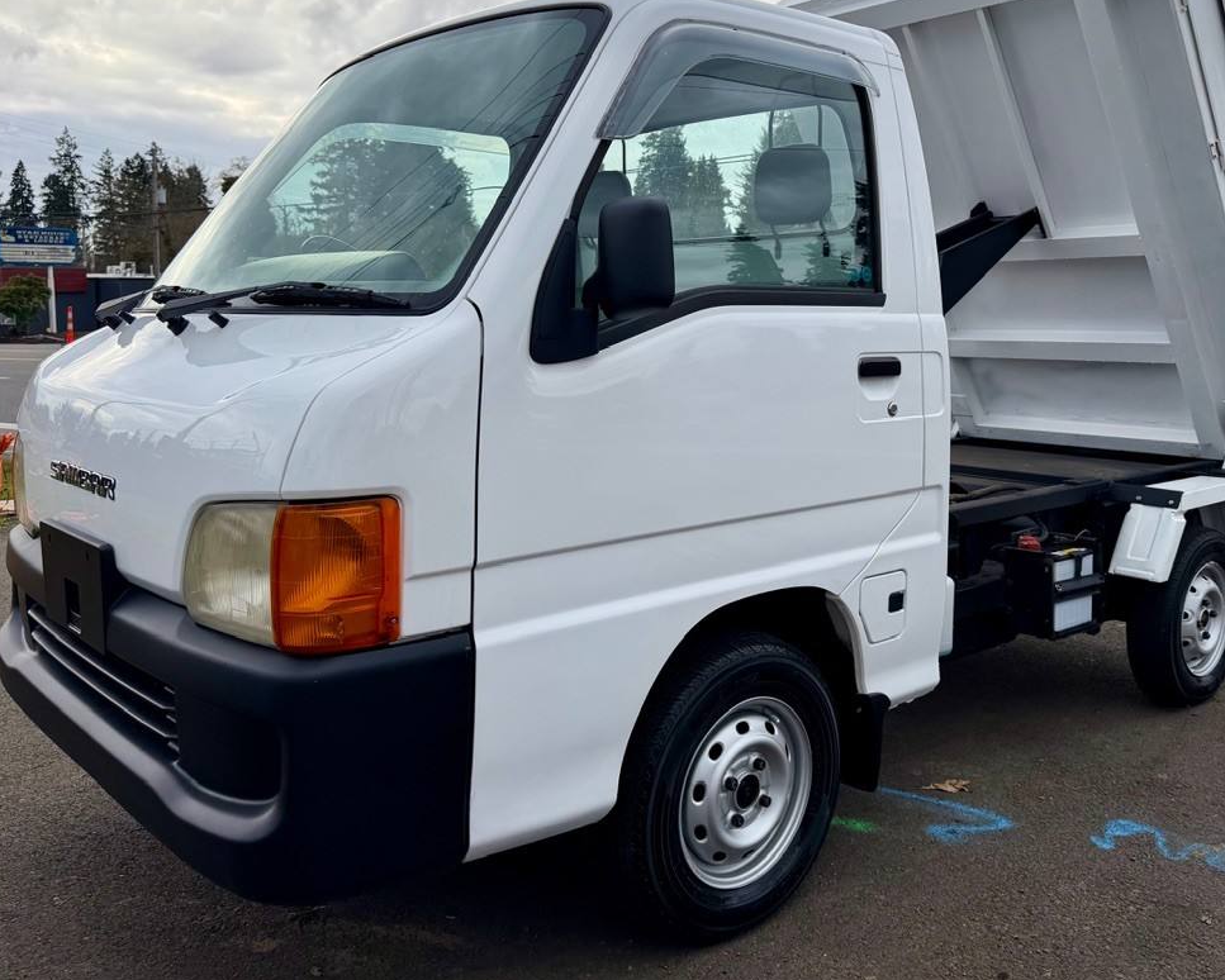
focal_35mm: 31
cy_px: 379
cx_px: 740
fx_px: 1124
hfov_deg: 56.7
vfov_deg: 46.8
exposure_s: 1/1553
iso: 100
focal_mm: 6.76
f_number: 1.78
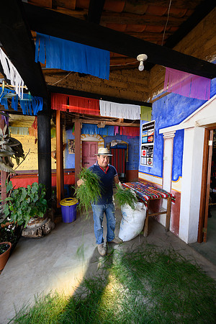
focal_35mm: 14
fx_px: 126
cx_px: 108
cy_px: 162
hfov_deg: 81.2
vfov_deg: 104.3
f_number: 5
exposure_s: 1/80
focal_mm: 14
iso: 320
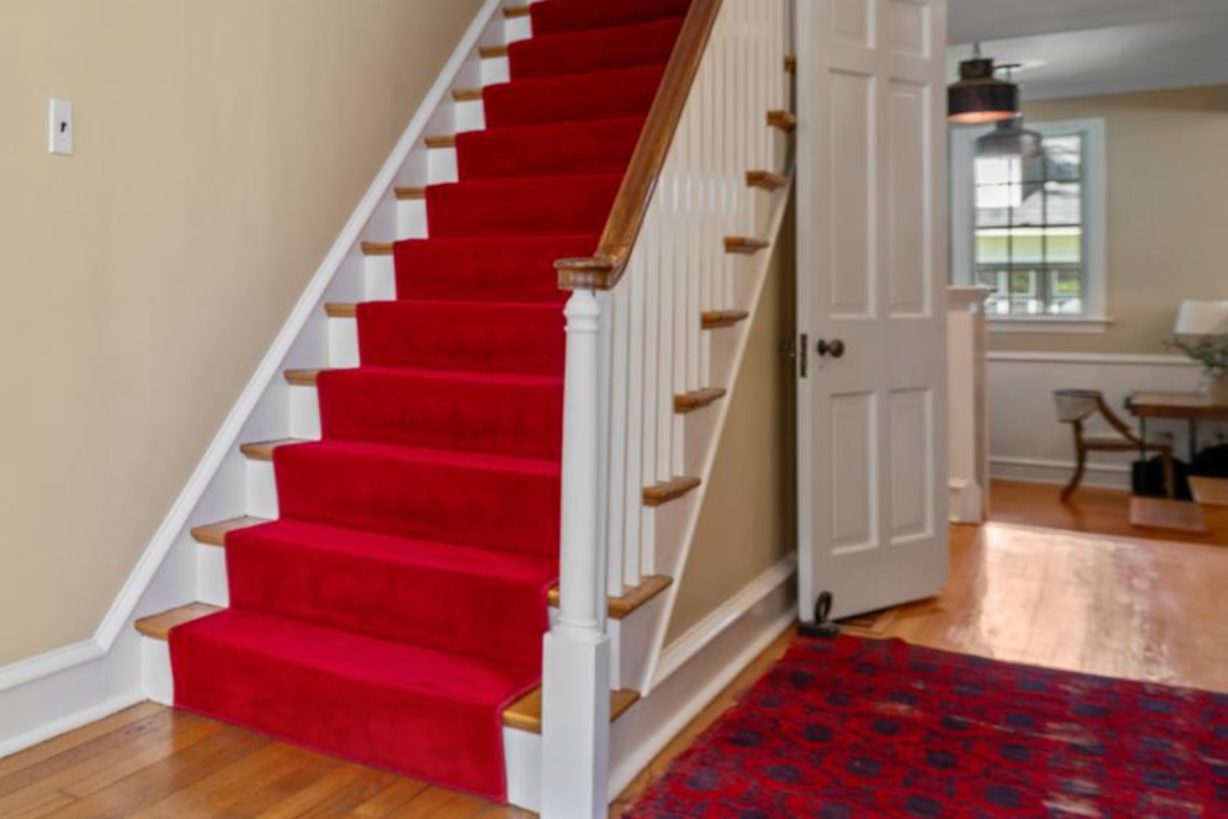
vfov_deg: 38.6
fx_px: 1160
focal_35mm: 34
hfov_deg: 45.5
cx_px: -42
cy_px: 299
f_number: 7.1
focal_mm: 14
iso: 200
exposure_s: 1/3
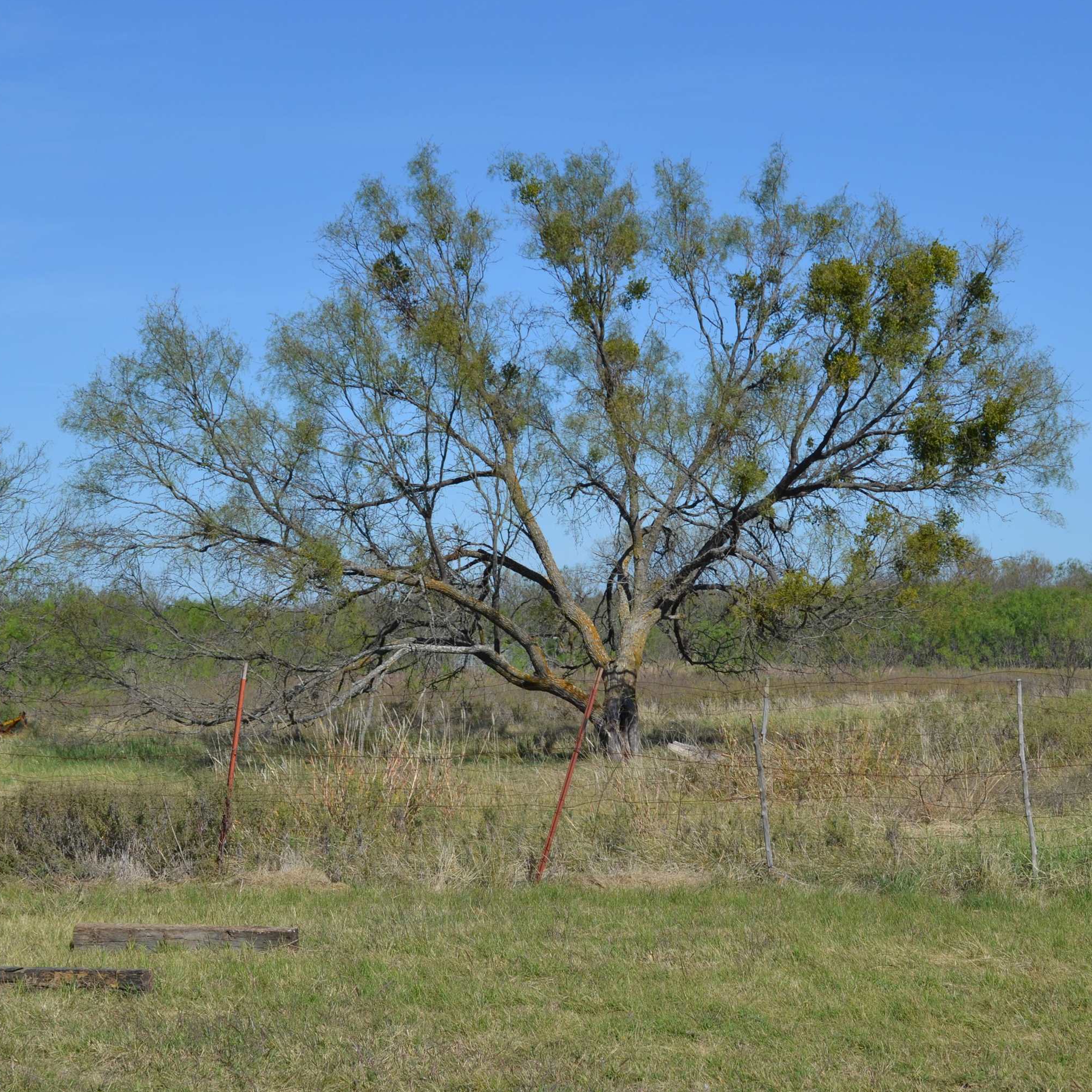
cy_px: 542
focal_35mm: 66
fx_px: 2356
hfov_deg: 26.0
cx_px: 660
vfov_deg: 26.1
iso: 100
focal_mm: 34
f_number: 9
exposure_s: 1/320
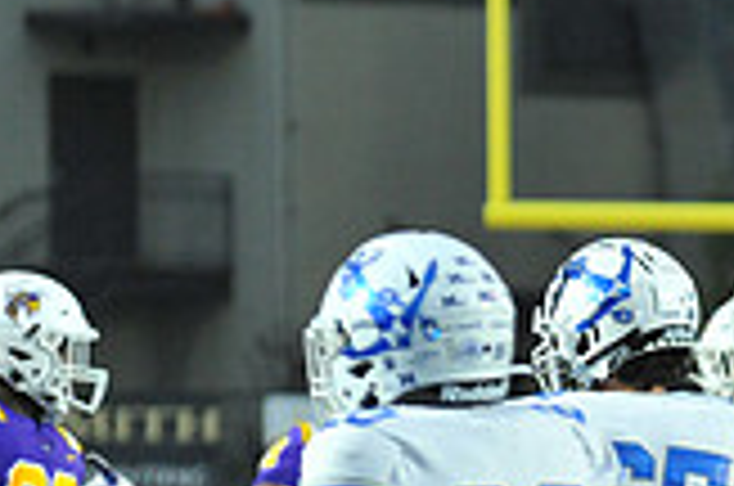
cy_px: 652
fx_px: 14509
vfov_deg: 1.9
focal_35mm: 713
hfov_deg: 2.9
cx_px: 1103
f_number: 5.6
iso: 4000
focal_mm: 200
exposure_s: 1/320
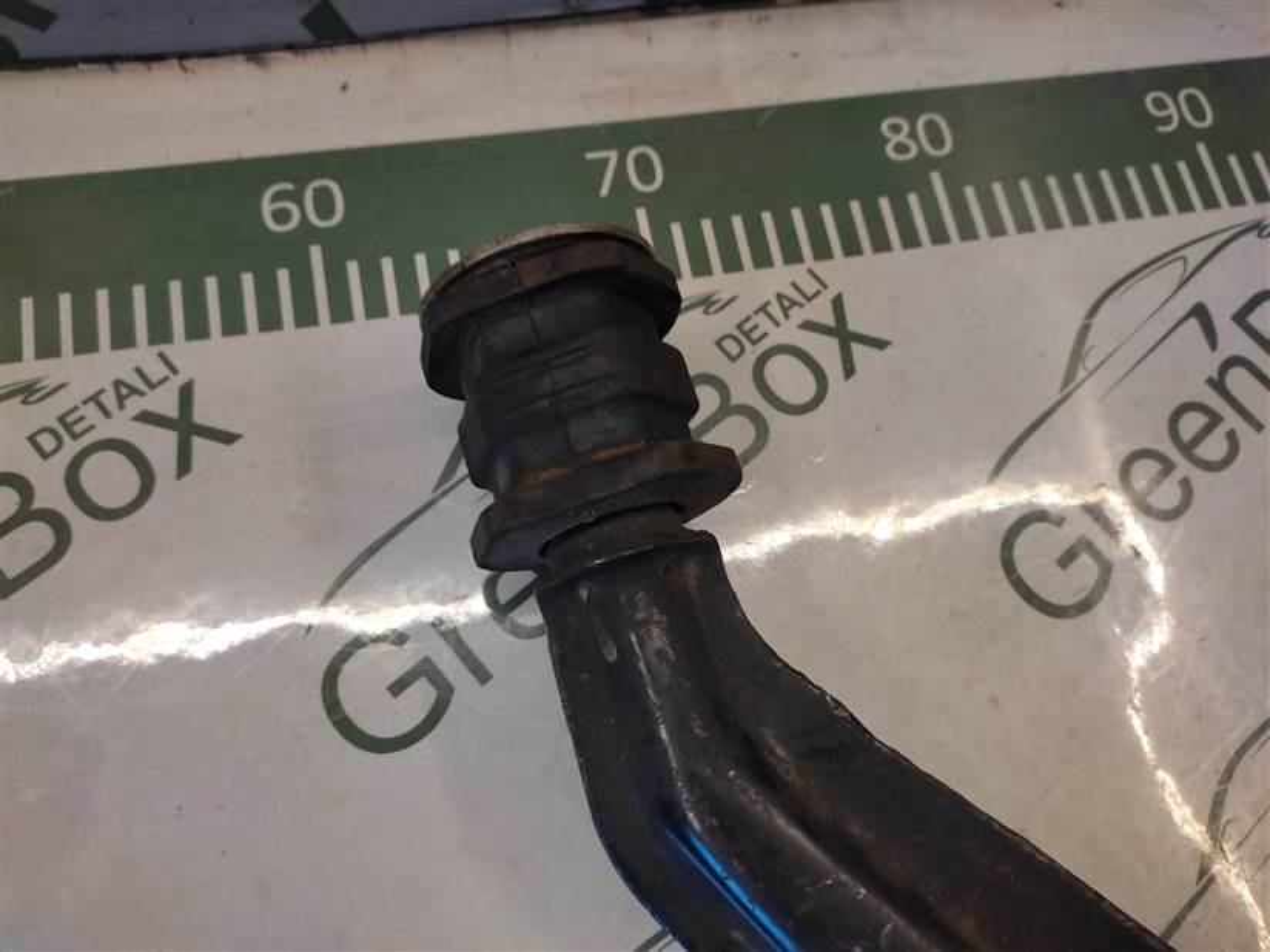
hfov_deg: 67.3
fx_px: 954
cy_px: 476
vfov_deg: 53.1
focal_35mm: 26
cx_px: 635
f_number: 1.79
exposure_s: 1/50
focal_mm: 4.74
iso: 116
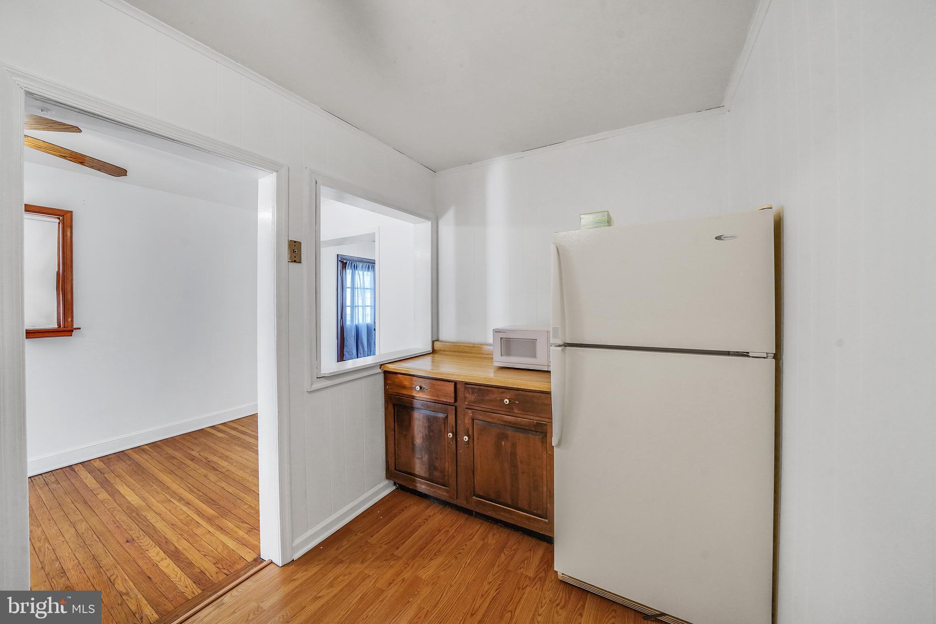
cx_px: 468
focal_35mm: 12
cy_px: 312
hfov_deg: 112.6
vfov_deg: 90.0
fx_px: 312
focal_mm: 12
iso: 2500
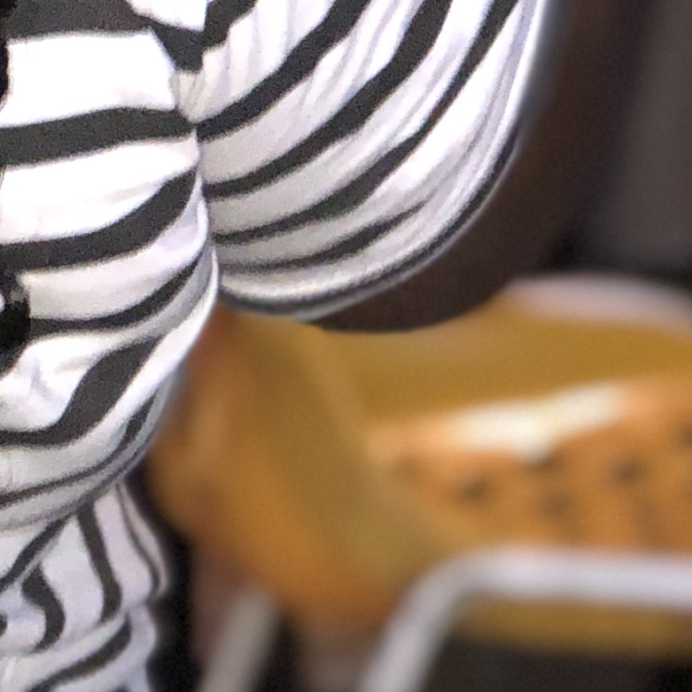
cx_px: -482
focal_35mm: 260
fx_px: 5880
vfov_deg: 6.7
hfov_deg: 6.6
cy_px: -55
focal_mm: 6.6
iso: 500
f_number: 2.8
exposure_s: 1/33
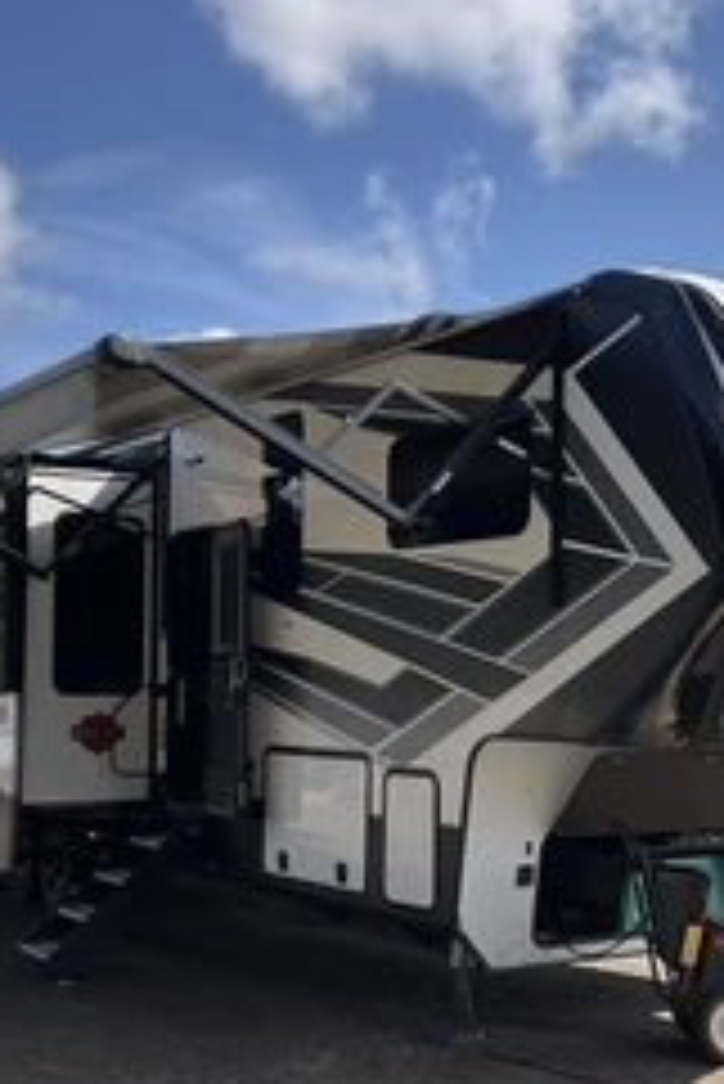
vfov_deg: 39.3
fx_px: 1506
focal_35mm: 50
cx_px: 490
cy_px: 670
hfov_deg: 26.9
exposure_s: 1/1342
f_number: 1.8
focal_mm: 3
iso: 25
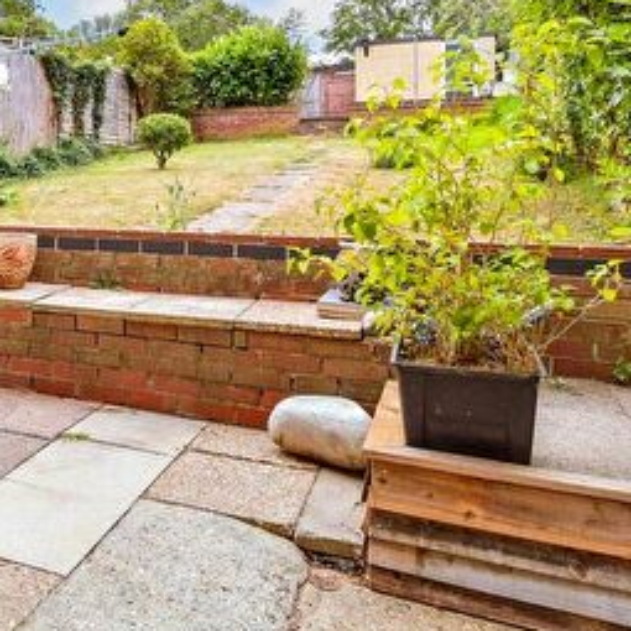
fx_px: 722
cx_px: -7
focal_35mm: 35
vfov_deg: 45.8
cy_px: 170
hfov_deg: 40.9
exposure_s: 1/320
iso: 400
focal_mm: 10
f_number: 7.1
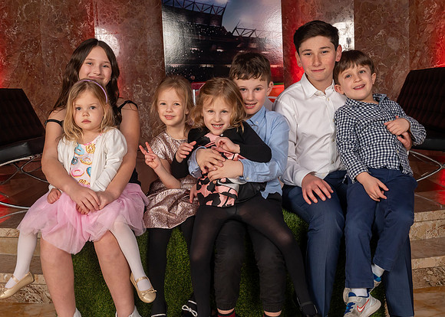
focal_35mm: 47
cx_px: 219
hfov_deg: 41.4
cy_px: 155
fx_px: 588
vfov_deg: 30.2
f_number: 10
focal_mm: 28
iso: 1250
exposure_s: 1/200
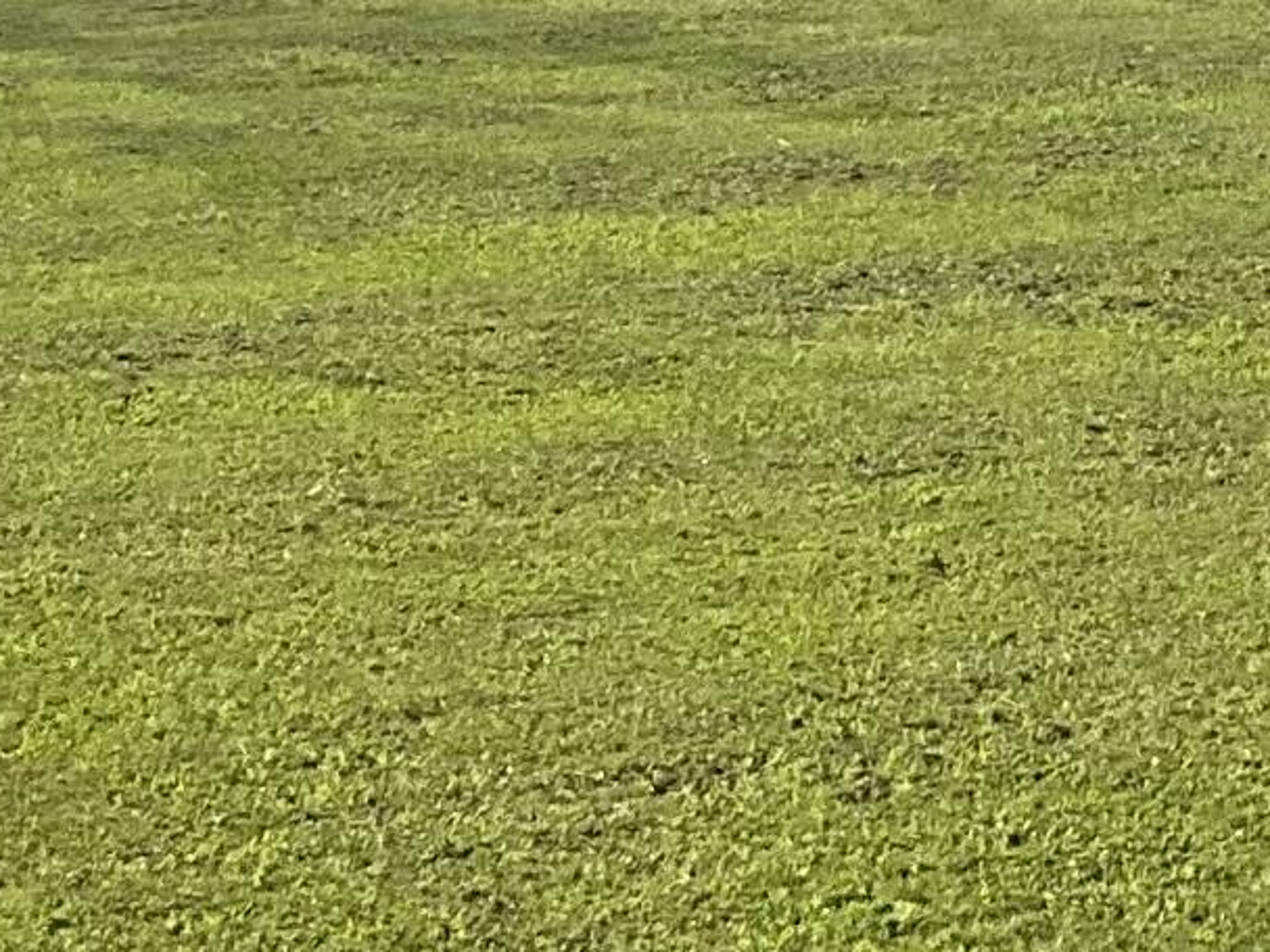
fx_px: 5246
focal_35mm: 143
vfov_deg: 9.9
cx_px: 702
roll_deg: -1.5
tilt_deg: +5.8
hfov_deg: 13.8
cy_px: -724
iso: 25
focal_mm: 3
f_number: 1.8
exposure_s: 1/3125
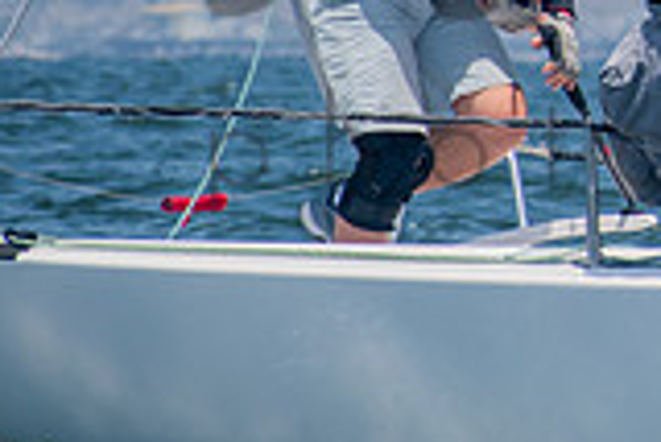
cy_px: -159
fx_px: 16448
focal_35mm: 895
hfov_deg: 2.3
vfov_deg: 1.5
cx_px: 1128
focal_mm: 165
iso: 400
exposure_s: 1/1250
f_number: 8
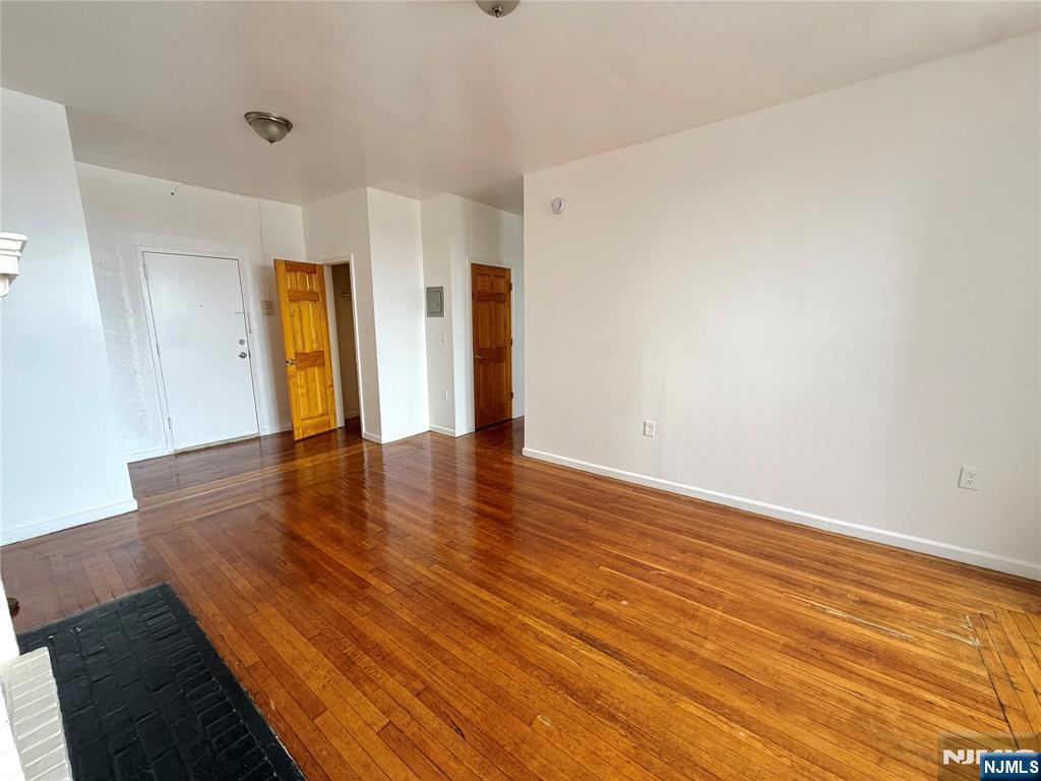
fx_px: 421
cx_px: 520
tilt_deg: -9.9
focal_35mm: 14
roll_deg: +0.4
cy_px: 390
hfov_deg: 102.1
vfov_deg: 85.7
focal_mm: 2.22
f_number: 2.2
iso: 80
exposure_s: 1/121
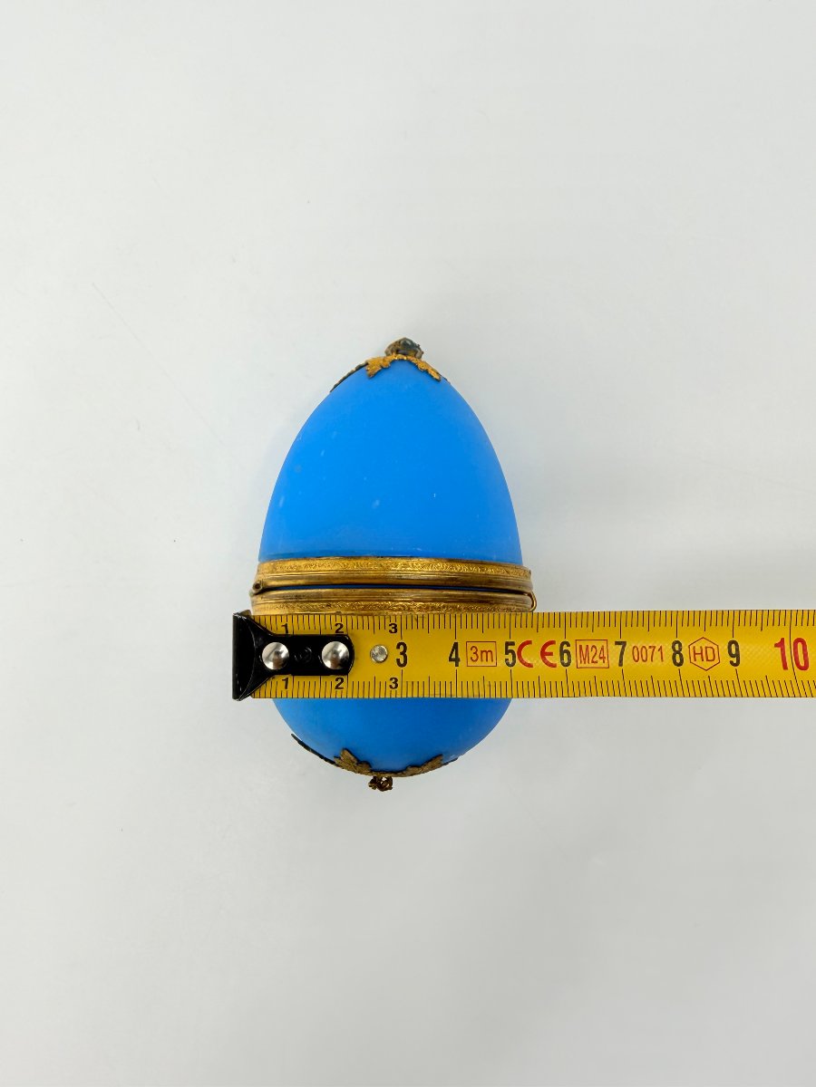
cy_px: 544
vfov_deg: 71.6
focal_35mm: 24
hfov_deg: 56.8
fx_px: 754
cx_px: 408
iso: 40
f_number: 2.2
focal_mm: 2.22
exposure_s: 1/344
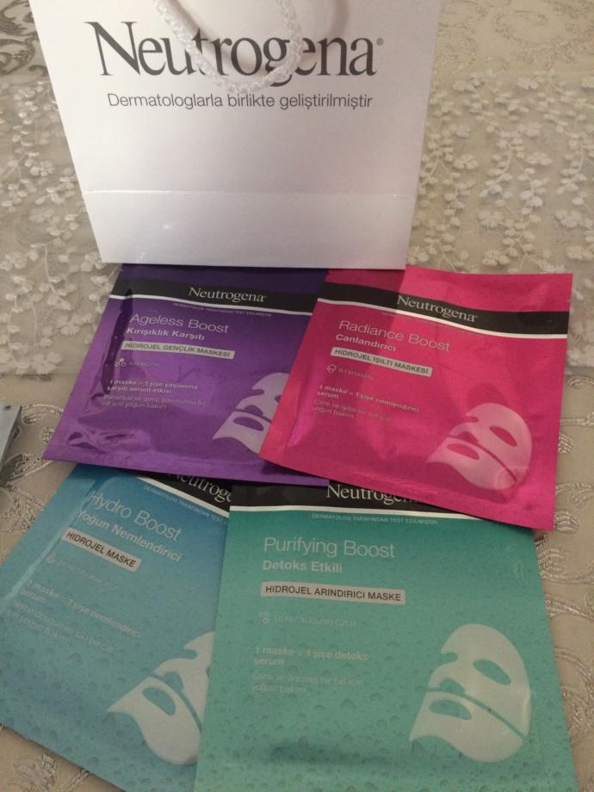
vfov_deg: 61.7
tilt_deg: -53.7
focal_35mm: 29
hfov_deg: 48.2
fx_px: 664
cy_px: 396
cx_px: 297
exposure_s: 1/33
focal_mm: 4.15
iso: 320
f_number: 2.2
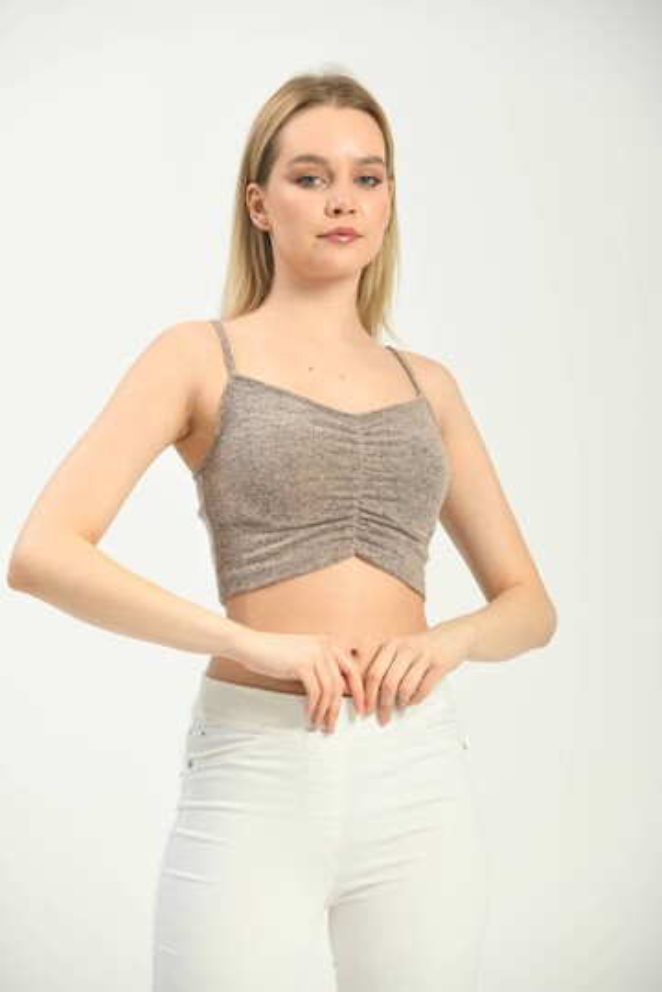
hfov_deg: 8.9
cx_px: 331
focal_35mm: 155
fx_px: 4275
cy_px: 496
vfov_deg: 13.2
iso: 100
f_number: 6.3
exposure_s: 1/160
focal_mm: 155
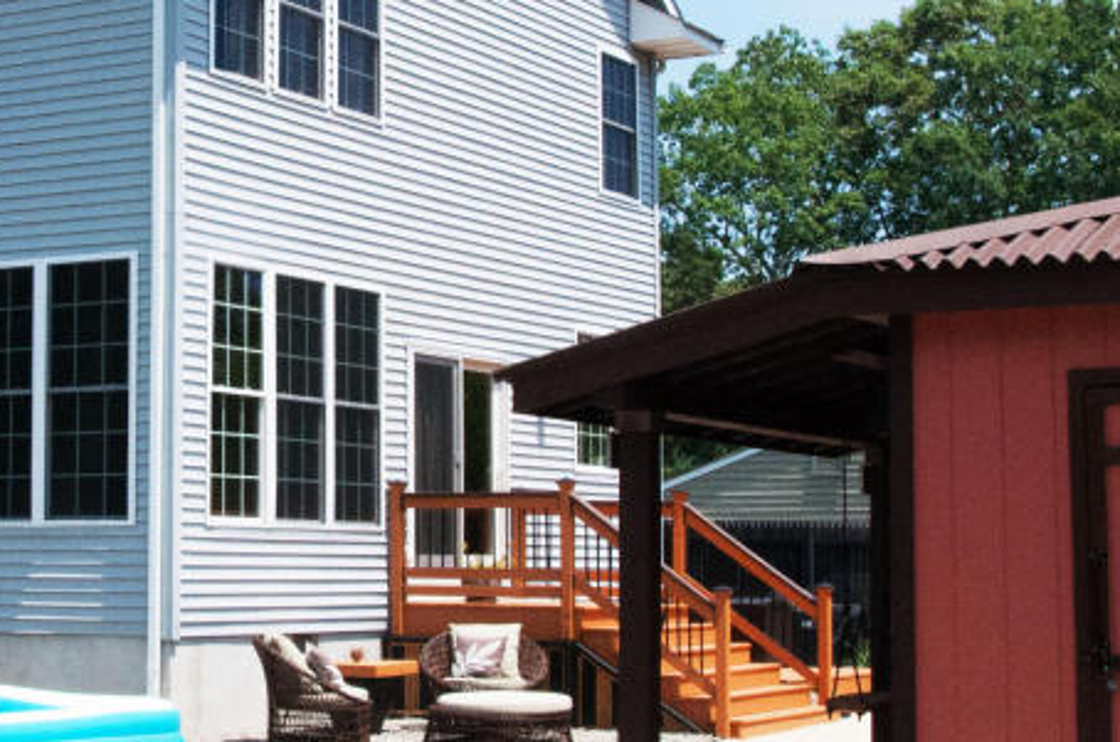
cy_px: 271
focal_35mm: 80
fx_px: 2493
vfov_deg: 16.9
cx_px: 205
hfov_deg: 24.9
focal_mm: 21
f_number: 13
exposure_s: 1/2000
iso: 2800
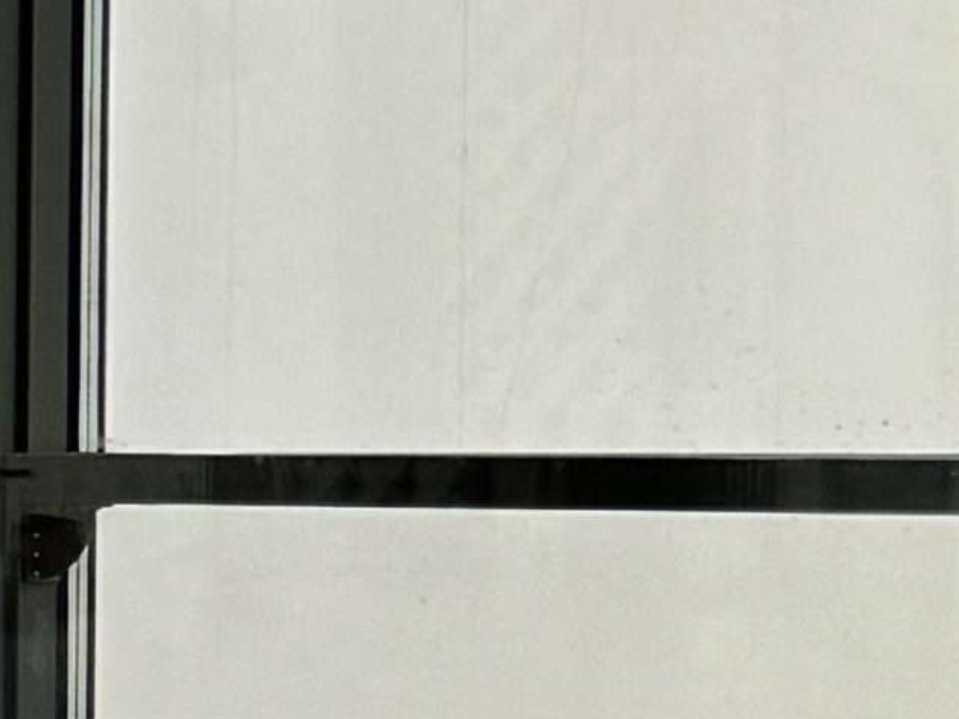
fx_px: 4515
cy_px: 799
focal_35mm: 163
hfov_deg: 9.7
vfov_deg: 9.0
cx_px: -1784
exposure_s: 1/100
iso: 100
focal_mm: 6.86
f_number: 1.78
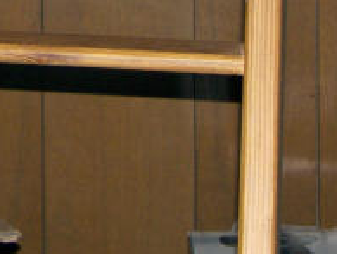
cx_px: -266
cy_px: -292
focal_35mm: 220
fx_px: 2146
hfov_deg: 8.6
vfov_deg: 6.5
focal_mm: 8.8
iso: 100
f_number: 3.2
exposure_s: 1/40
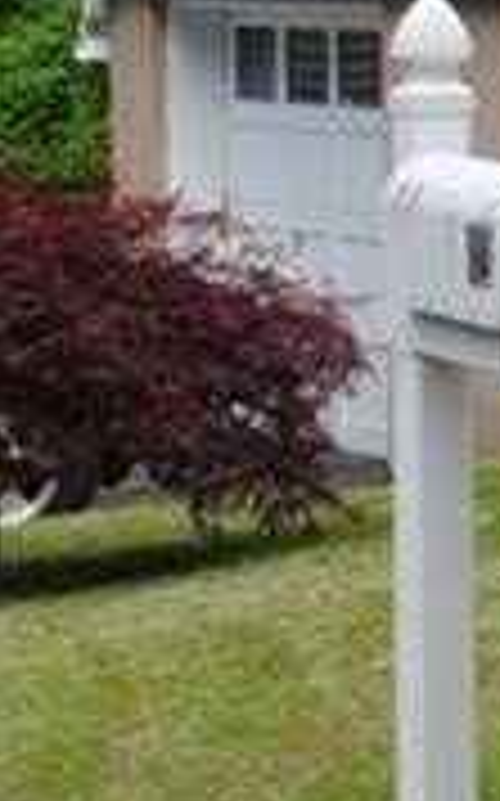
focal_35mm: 229
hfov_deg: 5.0
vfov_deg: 9.0
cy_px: -230
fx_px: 5001
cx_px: 2081
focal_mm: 26
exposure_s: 1/125
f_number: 5.6
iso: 100
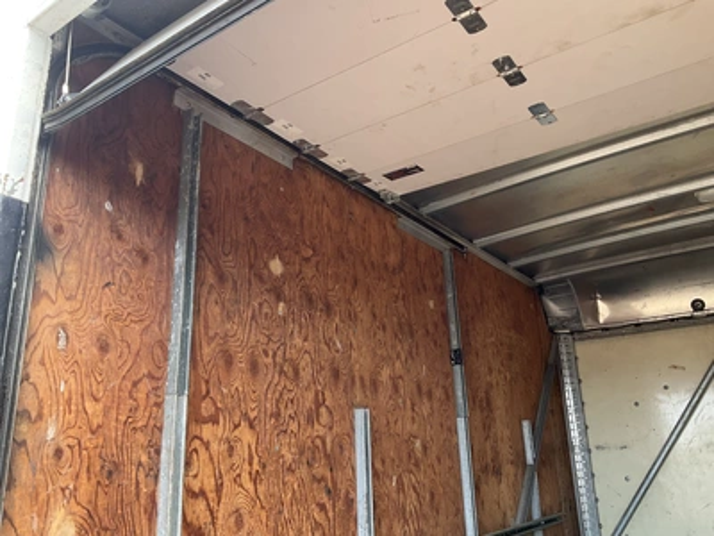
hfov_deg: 61.7
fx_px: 598
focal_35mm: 29
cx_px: 357
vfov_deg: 48.2
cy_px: 268
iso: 40
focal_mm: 3
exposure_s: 1/122
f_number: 1.8
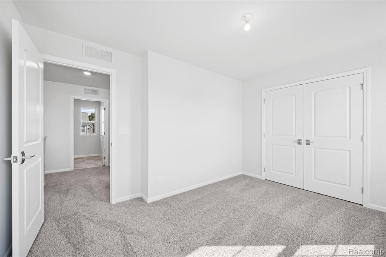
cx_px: 193
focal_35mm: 14
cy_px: 128
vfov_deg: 81.2
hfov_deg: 104.2
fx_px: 150
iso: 80
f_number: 9
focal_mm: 14
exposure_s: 1/5
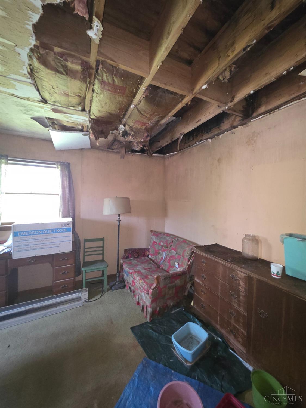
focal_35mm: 13
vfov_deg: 106.2
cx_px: 153
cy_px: 204
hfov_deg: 89.9
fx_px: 153
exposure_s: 1/30
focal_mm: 2.2
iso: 500
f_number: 1.9
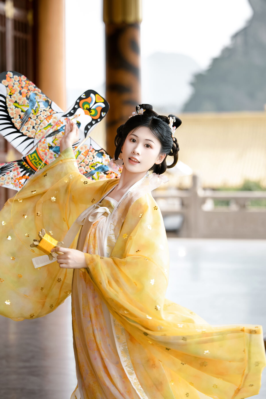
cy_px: 200
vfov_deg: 20.6
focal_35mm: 99
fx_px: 1097
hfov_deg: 13.8
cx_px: 133
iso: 100
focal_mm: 100
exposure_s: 1/400
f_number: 2.8
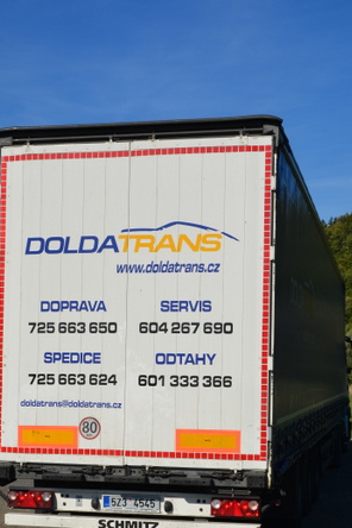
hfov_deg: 21.7
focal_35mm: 63
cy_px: 370
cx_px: 179
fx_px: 920
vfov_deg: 31.7
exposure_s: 1/200
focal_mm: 29
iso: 100
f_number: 13
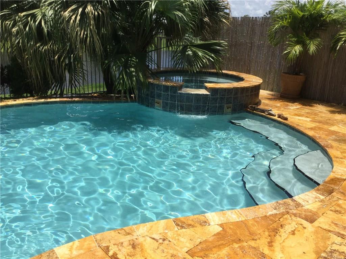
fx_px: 310
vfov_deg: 45.4
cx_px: 173
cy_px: 130
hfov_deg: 58.4
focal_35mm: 31
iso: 25
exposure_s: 1/1538
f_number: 2.4
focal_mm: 3.3
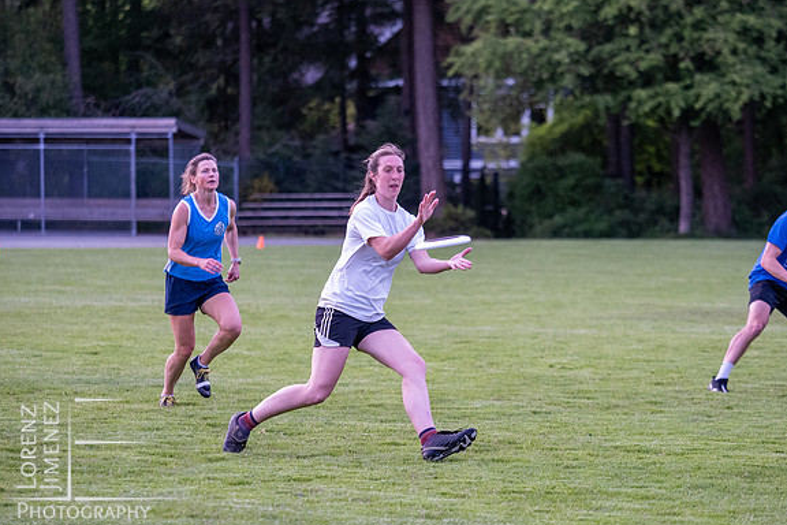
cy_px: 250
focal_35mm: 222
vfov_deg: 6.2
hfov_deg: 9.3
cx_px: 395
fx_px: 4853
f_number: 2.8
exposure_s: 1/800
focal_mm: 106
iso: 1250
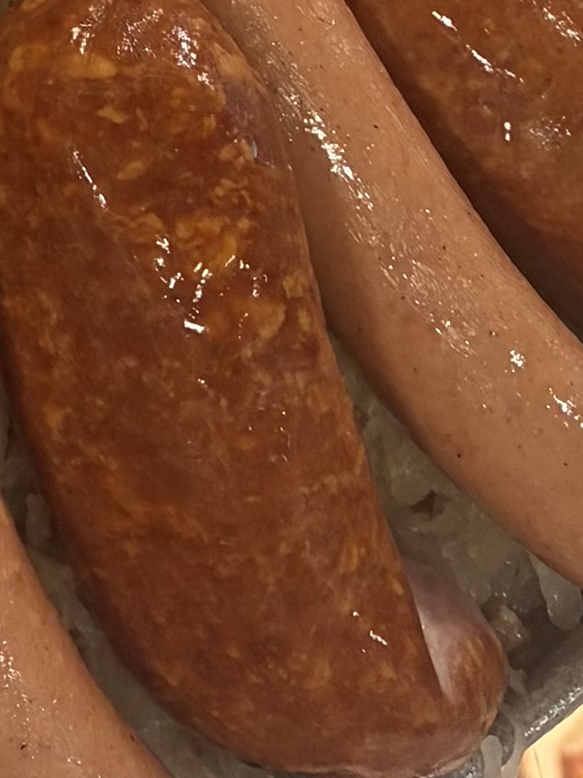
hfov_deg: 8.5
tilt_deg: -43.4
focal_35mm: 166
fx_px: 3729
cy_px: -788
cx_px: -522
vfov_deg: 10.8
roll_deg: -0.7
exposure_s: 1/50
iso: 64
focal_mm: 5.96
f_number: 1.6
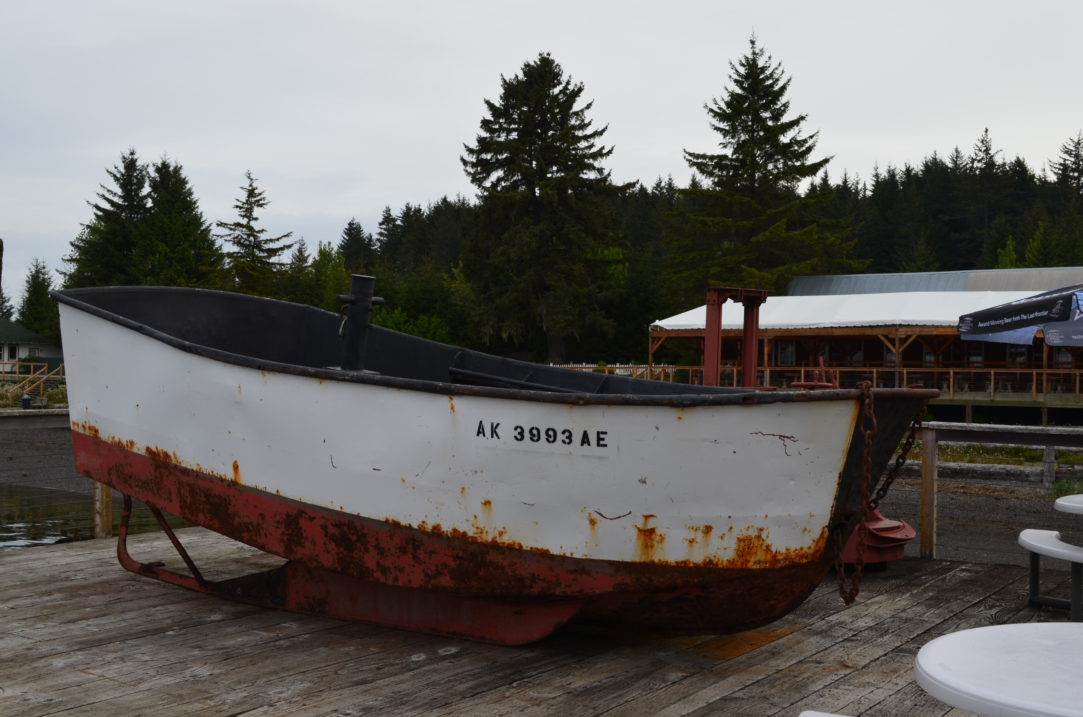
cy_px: 358
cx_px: 542
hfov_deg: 46.5
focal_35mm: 42
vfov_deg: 31.8
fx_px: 1261
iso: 180
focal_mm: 28
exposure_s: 1/125
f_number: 11
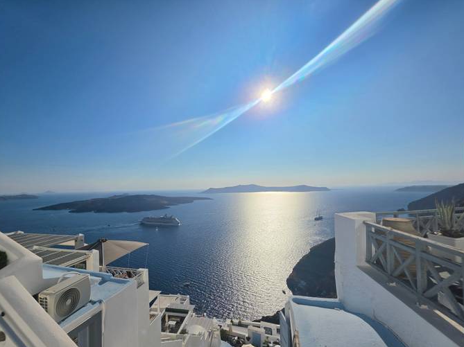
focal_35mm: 14
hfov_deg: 102.0
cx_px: 221
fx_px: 188
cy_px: 186
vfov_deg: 85.5
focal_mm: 2.2
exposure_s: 1/7902
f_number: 1.9
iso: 20
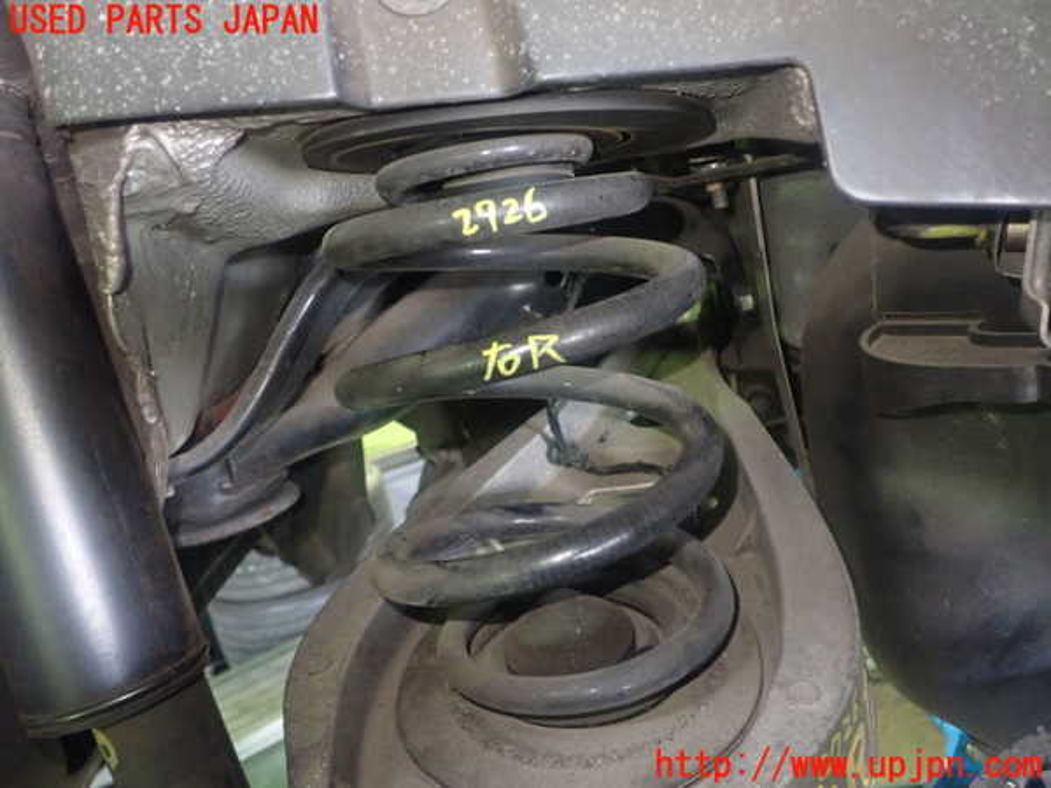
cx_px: 526
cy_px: 394
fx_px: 911
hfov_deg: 60.0
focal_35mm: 30
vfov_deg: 46.8
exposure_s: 1/25
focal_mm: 5.4
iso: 800
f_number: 2.3
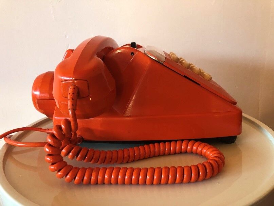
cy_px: 103
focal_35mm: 28
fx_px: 222
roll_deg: +2.4
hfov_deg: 63.5
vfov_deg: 49.7
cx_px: 137
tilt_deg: -15.6
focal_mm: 4
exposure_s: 1/15
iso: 50
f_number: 1.8
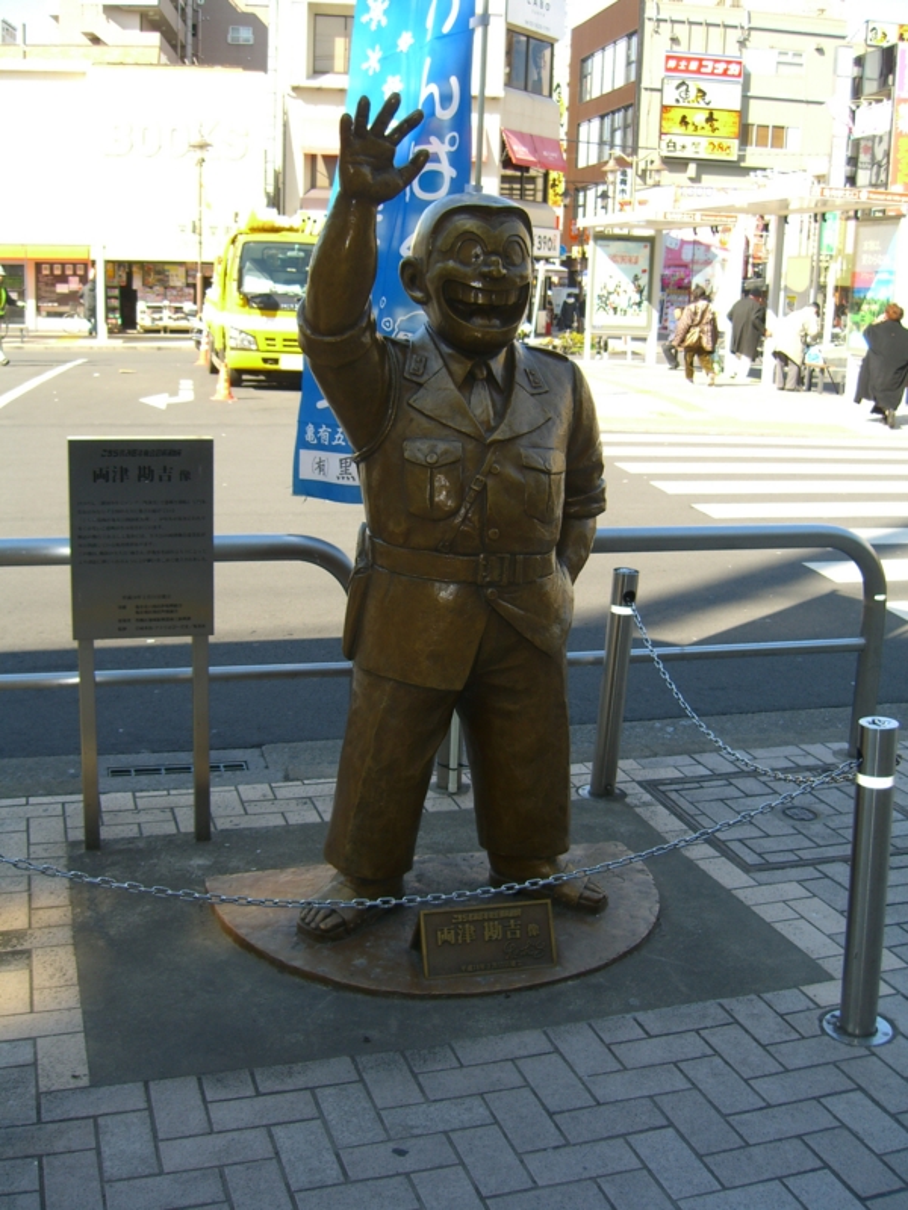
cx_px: 454
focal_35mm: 38
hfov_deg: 37.7
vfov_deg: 49.0
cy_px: 605
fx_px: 1329
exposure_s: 1/320
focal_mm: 7.9
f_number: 2.8
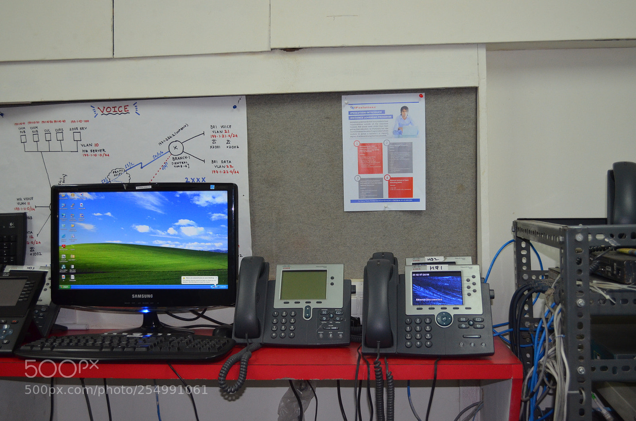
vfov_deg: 34.0
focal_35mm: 39
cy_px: 210
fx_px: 687
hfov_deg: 49.7
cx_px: 318
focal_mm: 26
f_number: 4.2
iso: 900
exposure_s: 1/60
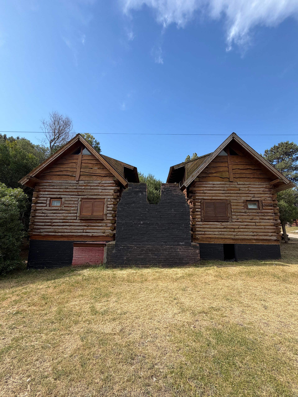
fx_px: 161
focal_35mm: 14
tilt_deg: +11.2
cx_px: 149
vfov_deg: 102.1
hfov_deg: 85.7
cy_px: 198
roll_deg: -1.3
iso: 32
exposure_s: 1/770
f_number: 2.2
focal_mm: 2.22
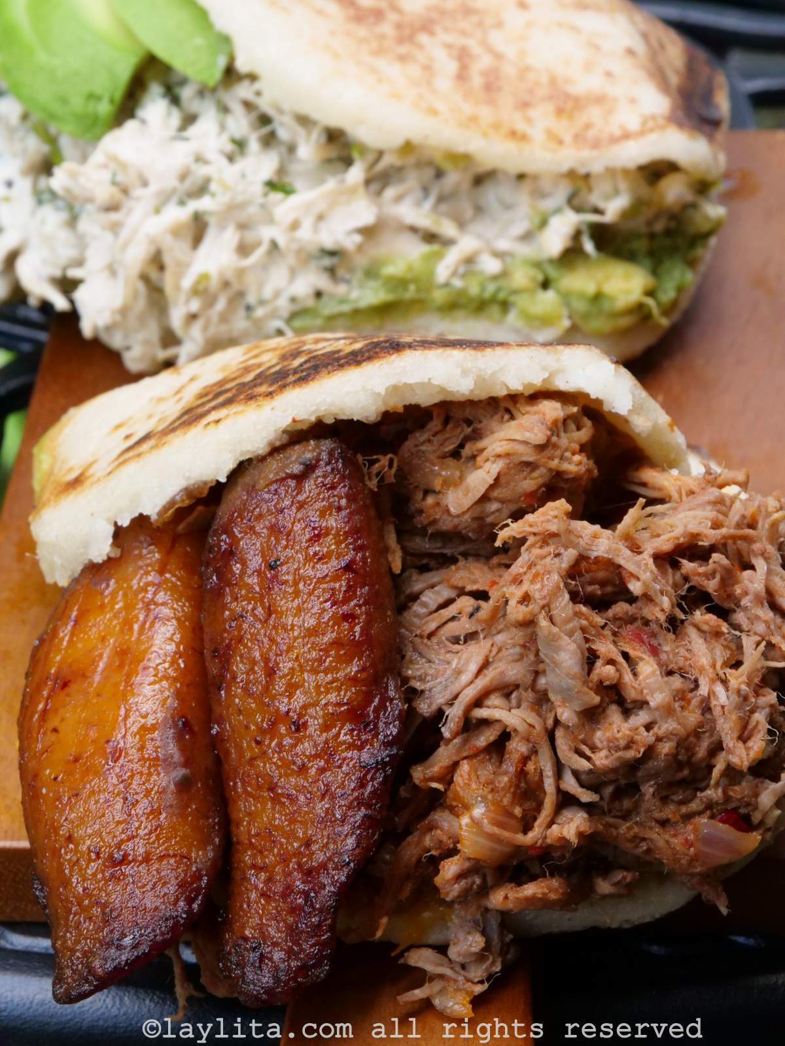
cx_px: 392
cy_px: 523
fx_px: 3266
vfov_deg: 18.2
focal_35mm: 108
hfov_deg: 13.7
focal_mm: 54
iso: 2000
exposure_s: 1/125
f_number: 14
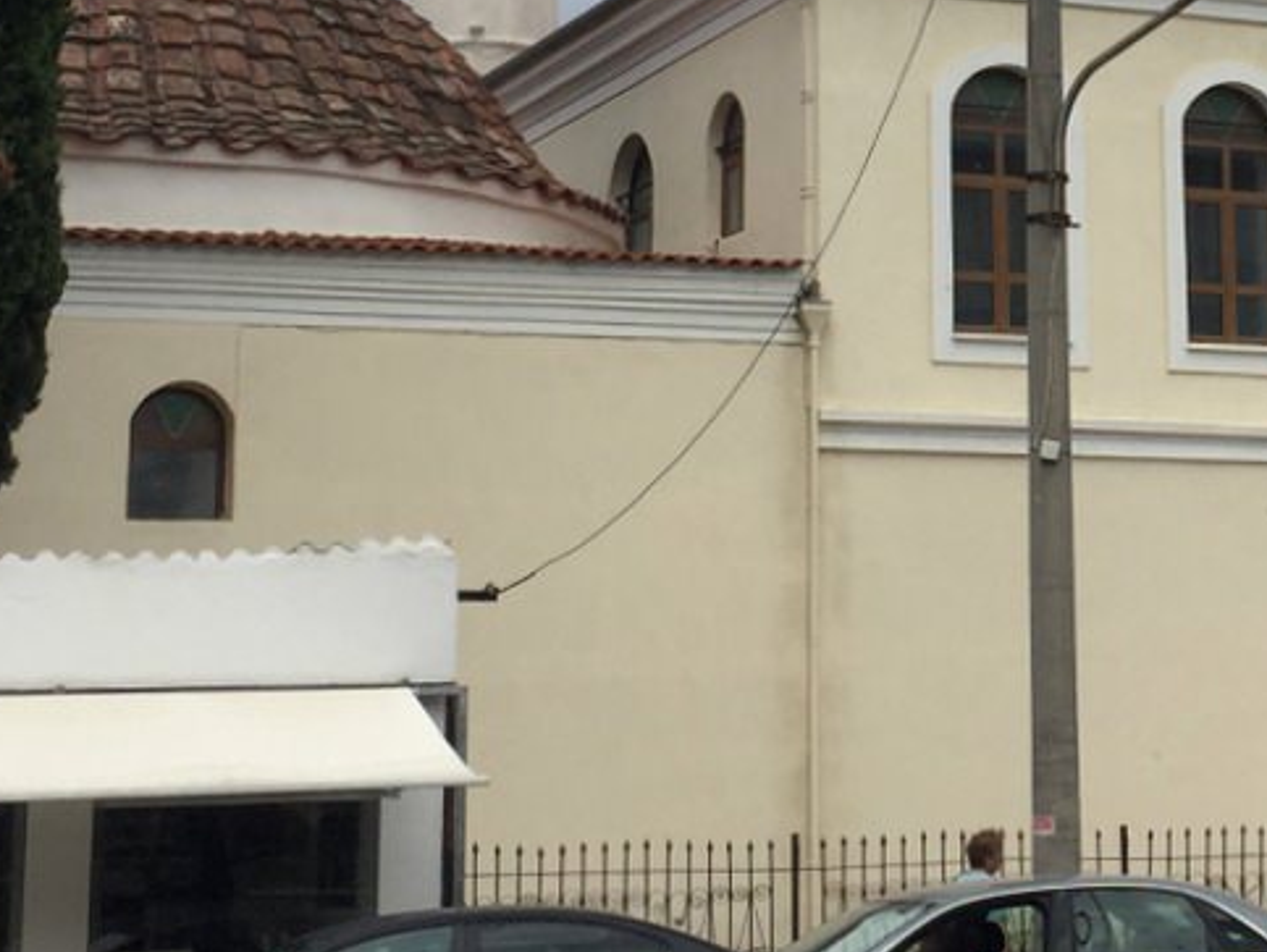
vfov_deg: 15.2
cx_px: 1262
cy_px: 63
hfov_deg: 19.8
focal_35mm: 96
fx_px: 3516
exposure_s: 1/2825
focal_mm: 4.15
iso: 32
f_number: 2.2
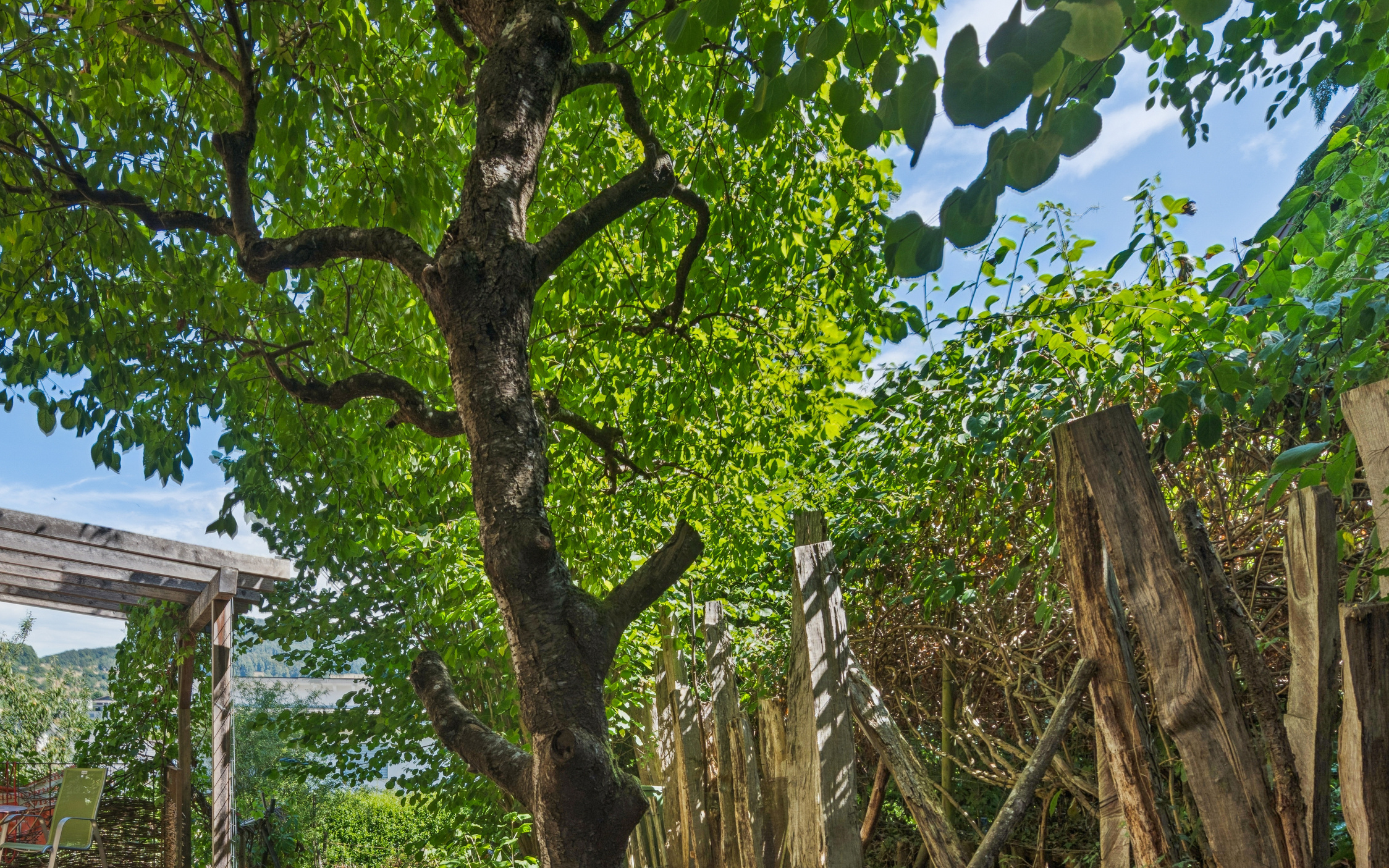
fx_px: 984
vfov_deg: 43.7
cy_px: 773
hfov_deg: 69.5
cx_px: 538
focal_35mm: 26
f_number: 11
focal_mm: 14
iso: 100
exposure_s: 1/20
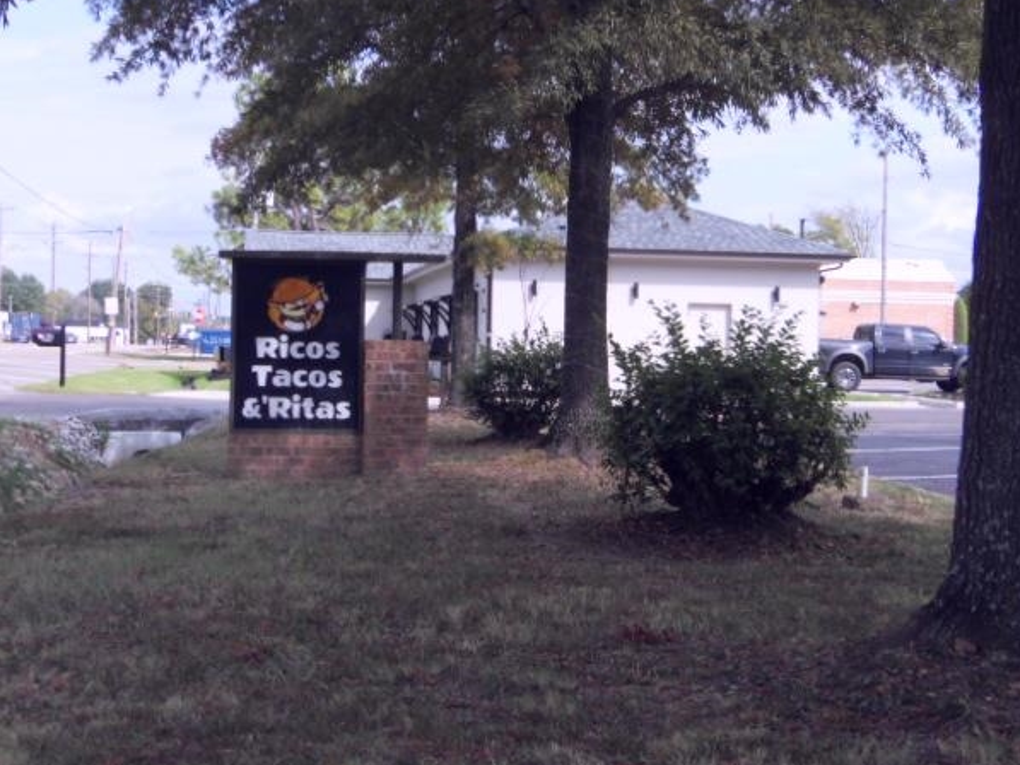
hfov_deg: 32.2
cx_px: 560
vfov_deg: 24.4
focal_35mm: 60
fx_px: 1768
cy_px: 340
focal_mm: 6.3
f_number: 8.2
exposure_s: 1/90
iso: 80
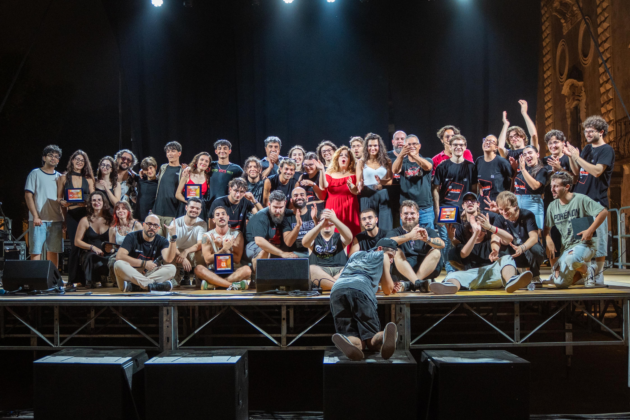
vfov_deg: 31.9
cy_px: 210
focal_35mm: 42
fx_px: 735
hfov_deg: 46.4
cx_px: 315
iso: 1600
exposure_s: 1/160
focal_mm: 28
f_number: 2.8
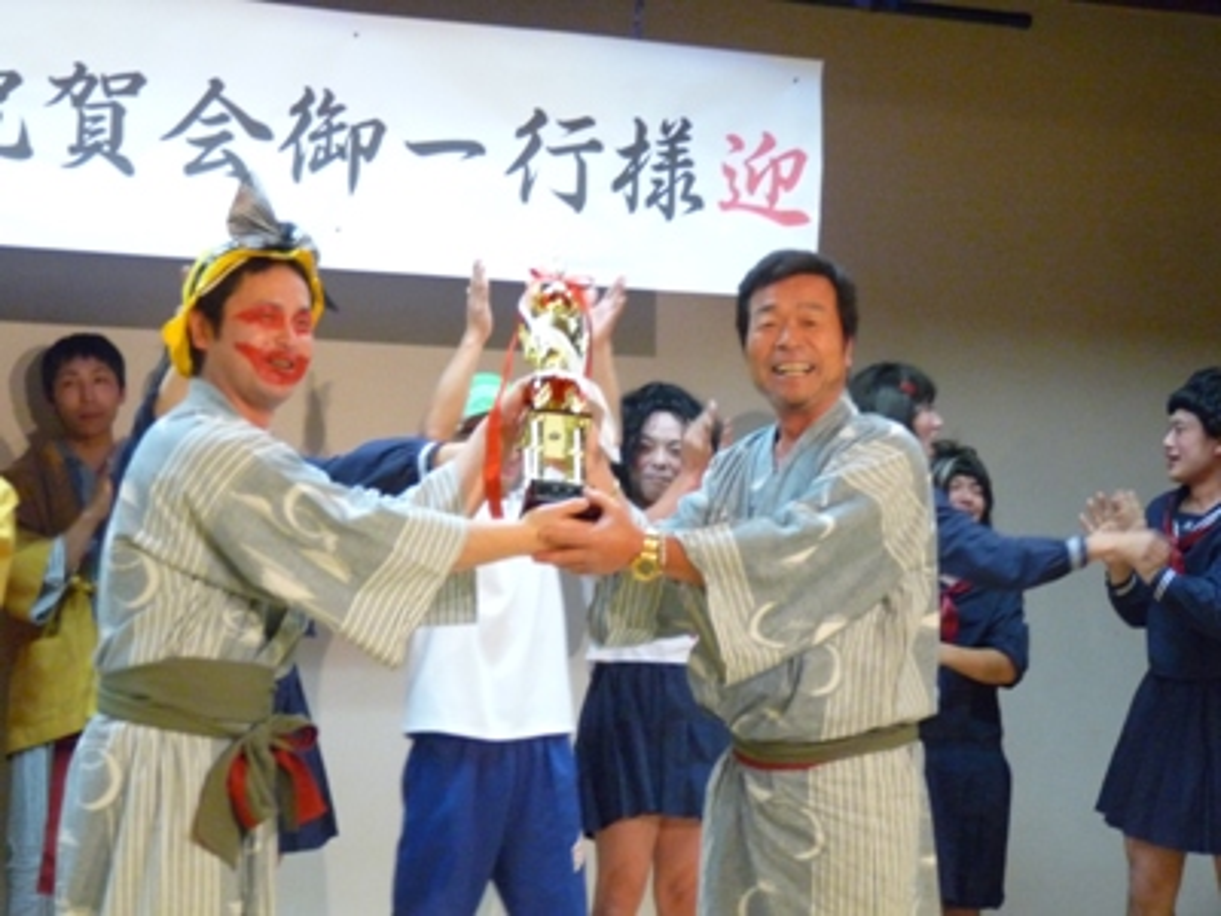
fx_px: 2751
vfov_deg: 18.9
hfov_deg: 25.0
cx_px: 610
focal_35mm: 78
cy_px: 458
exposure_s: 1/80
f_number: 3.4
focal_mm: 13.8
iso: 800
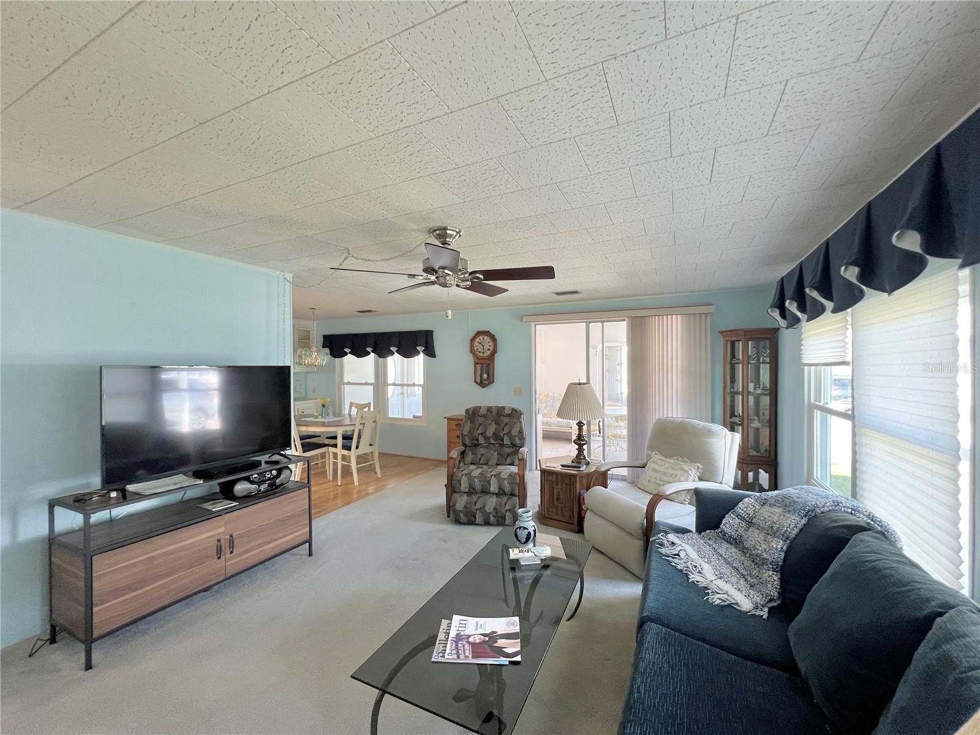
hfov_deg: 106.2
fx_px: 368
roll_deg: +0.4
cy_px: 368
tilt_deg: -0.6
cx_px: 490
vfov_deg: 89.9
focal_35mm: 13
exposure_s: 1/60
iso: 200
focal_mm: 1.57
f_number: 1.8
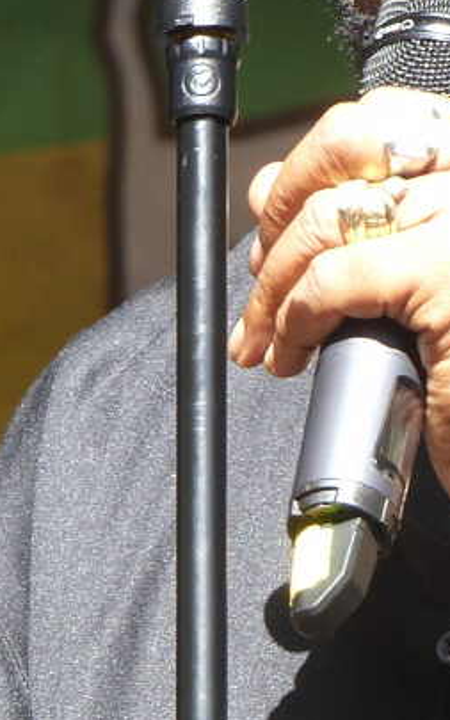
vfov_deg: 3.7
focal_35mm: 568
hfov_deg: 2.3
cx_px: 461
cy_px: 27
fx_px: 11149
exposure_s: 1/160
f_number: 4
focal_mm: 39.1
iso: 100
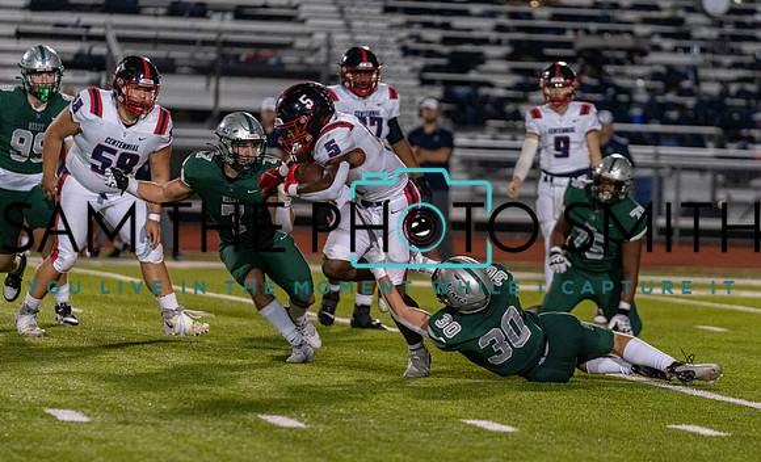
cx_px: 421
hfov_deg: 9.0
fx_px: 4837
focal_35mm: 235
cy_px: 249
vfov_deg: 5.5
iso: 4000
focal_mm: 200
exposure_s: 1/1250
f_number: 2.8
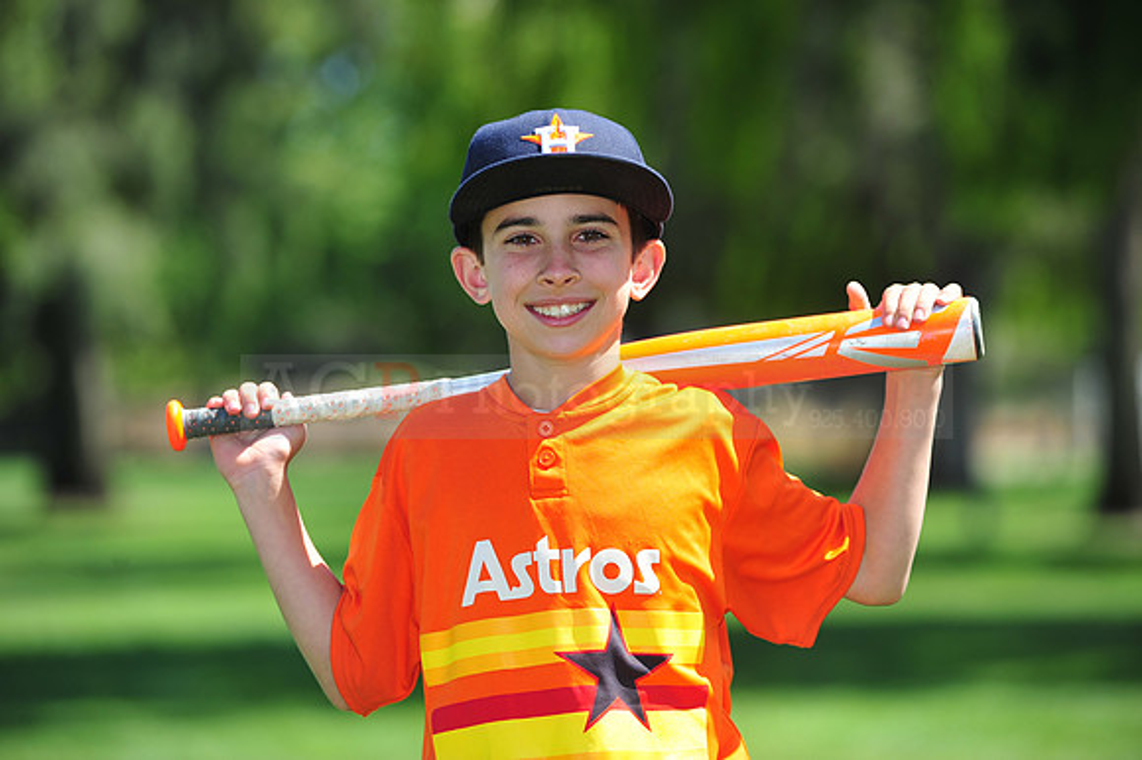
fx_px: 5548
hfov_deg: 11.8
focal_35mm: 175
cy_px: 380
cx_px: 571
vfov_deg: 7.8
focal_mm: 175
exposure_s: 1/800
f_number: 4.5
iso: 200
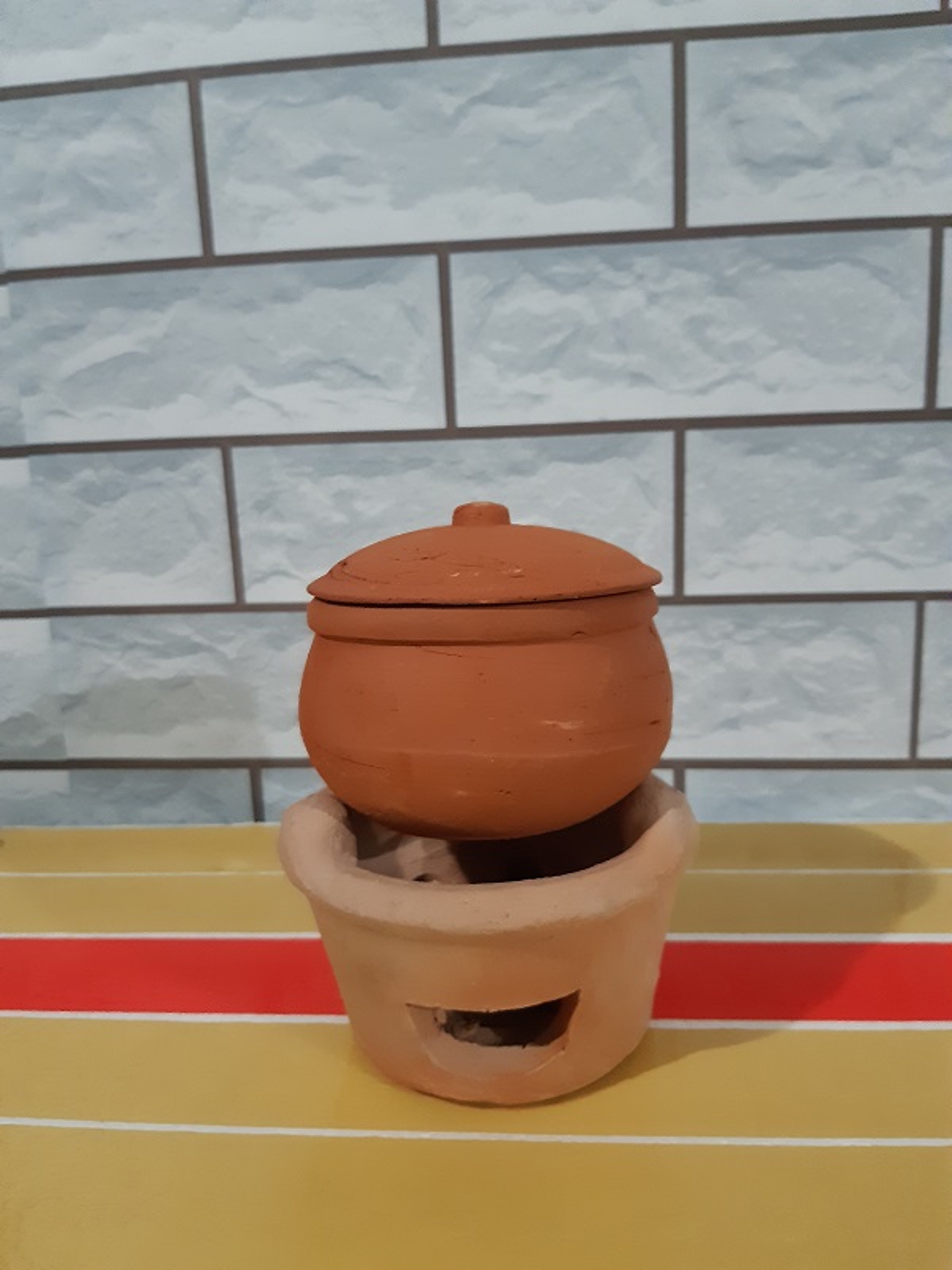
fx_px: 953
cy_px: 635
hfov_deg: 53.1
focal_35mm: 26
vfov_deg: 67.3
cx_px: 476
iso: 640
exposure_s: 1/25
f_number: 1.7
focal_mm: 3.92
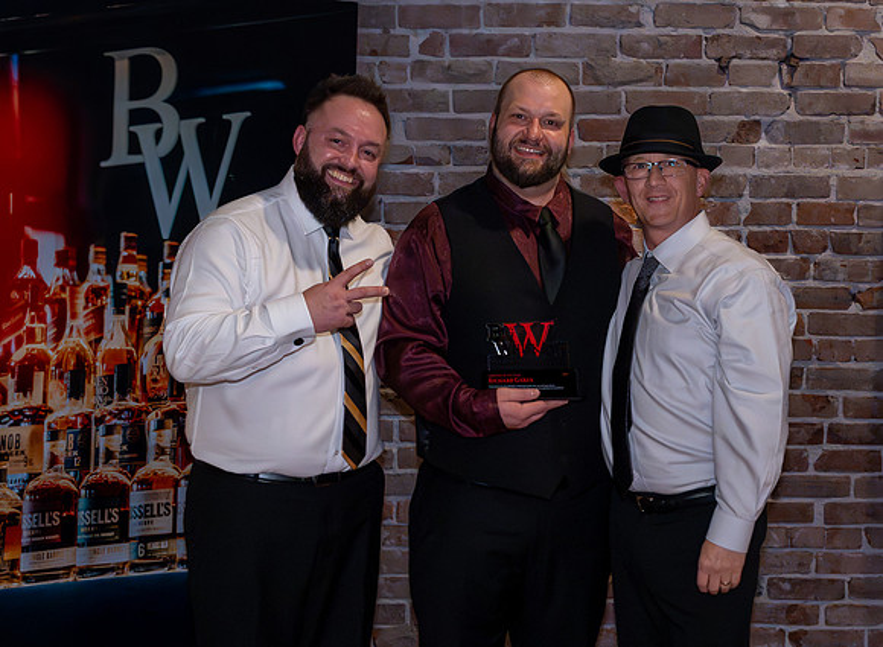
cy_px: 374
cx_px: 547
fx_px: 1641
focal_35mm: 65
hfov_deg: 30.0
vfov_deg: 22.3
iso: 6400
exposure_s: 1/320
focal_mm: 35
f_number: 5
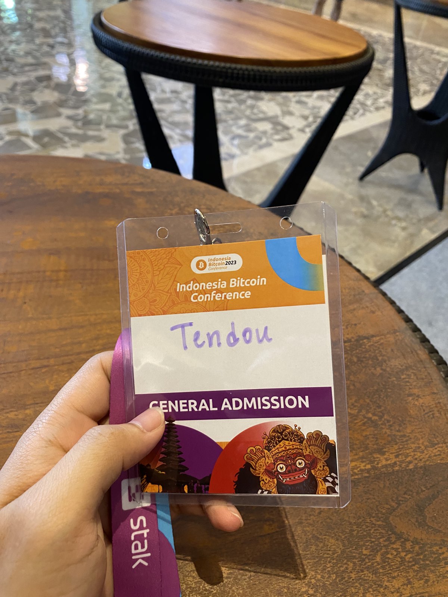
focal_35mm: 26
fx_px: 449
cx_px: 224
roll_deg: -4.5
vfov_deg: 67.3
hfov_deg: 53.1
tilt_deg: -39.7
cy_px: 298
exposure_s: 1/60
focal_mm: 4.25
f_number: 1.8
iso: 250
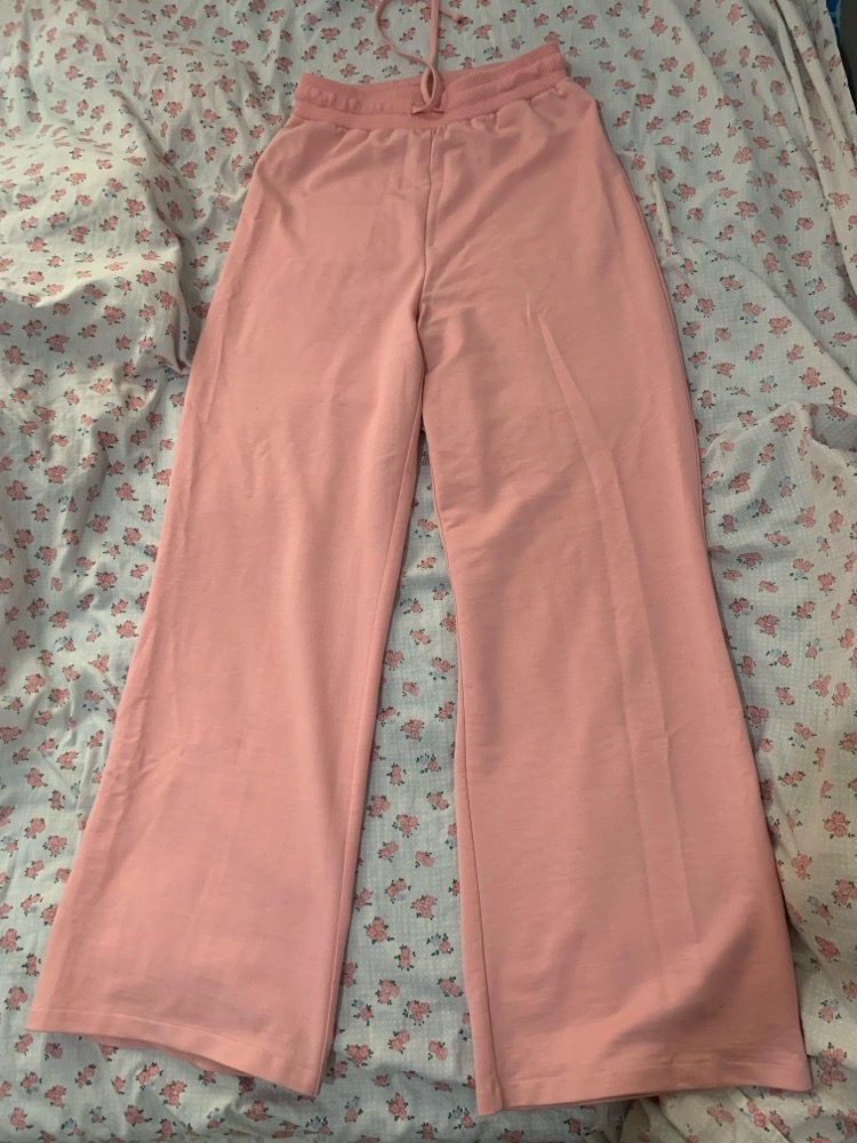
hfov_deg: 53.1
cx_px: 428
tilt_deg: -70.2
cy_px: 572
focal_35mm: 26
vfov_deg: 67.3
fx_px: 858
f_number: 1.8
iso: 200
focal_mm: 4.25
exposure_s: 1/60
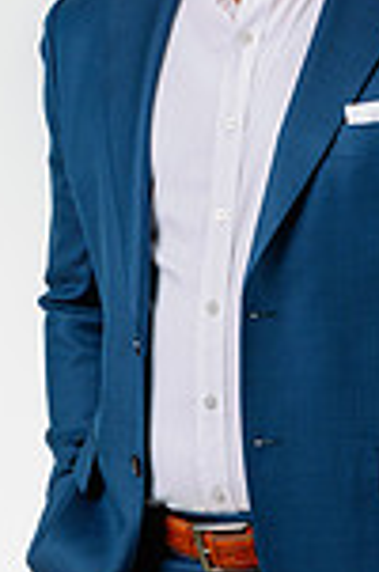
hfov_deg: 6.5
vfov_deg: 9.9
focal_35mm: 209
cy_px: 269
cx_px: 239
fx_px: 3315
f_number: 8
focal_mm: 70
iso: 125
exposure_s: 1/160
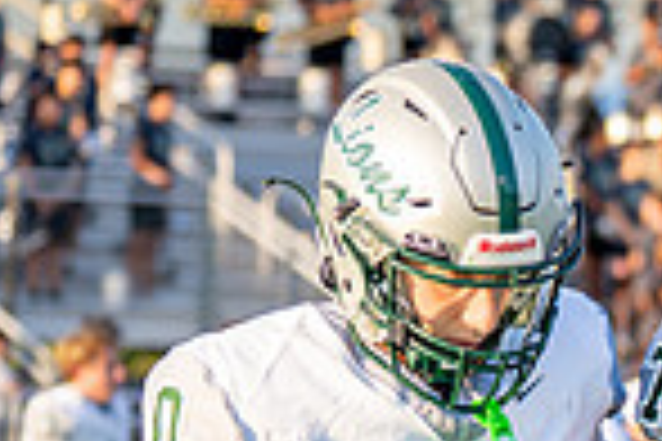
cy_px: 593
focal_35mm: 340
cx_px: 1018
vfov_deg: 4.0
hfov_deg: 6.0
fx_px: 6252
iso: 320
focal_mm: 70
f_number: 2.8
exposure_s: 1/1600
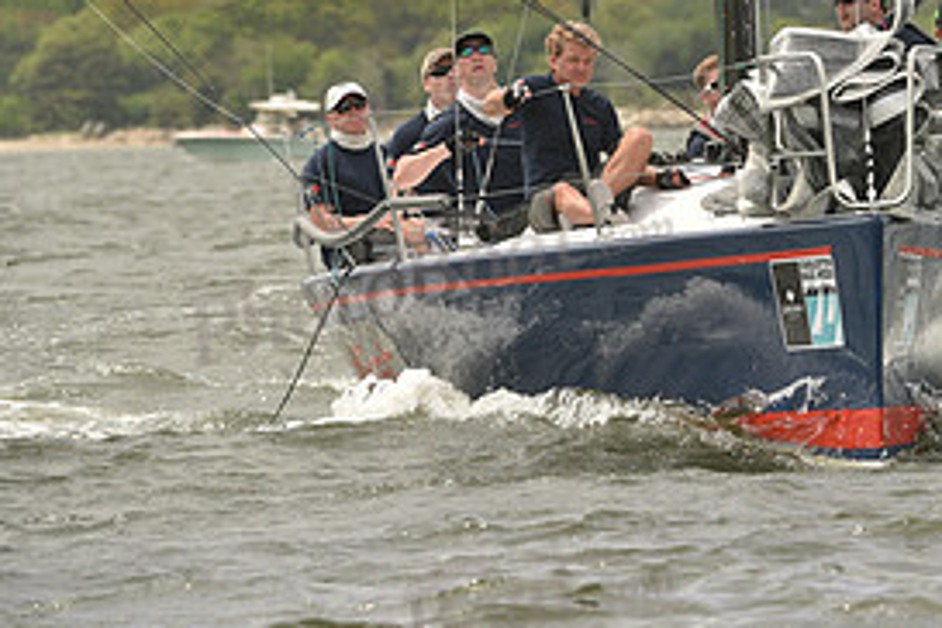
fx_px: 14443
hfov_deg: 3.7
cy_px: 50
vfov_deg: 2.5
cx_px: 856
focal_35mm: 552
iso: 320
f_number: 6.3
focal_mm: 260
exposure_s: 1/1250
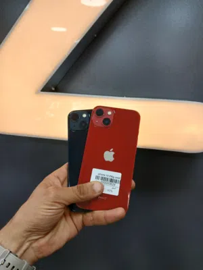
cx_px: 102
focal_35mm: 26
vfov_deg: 67.3
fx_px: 203
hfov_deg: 53.1
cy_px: 135
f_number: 1.8
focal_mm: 3.98
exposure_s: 1/100
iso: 25
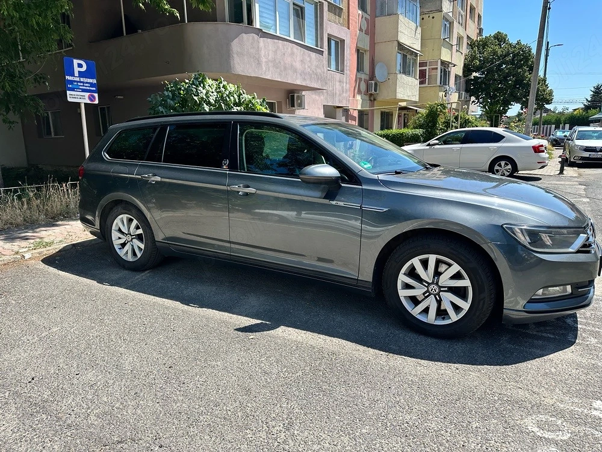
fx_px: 417
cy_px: 226
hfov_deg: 71.6
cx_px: 301
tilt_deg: -12.7
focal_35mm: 24
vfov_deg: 56.8
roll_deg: +1.3
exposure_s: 1/2299
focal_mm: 6.86
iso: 80
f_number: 1.78
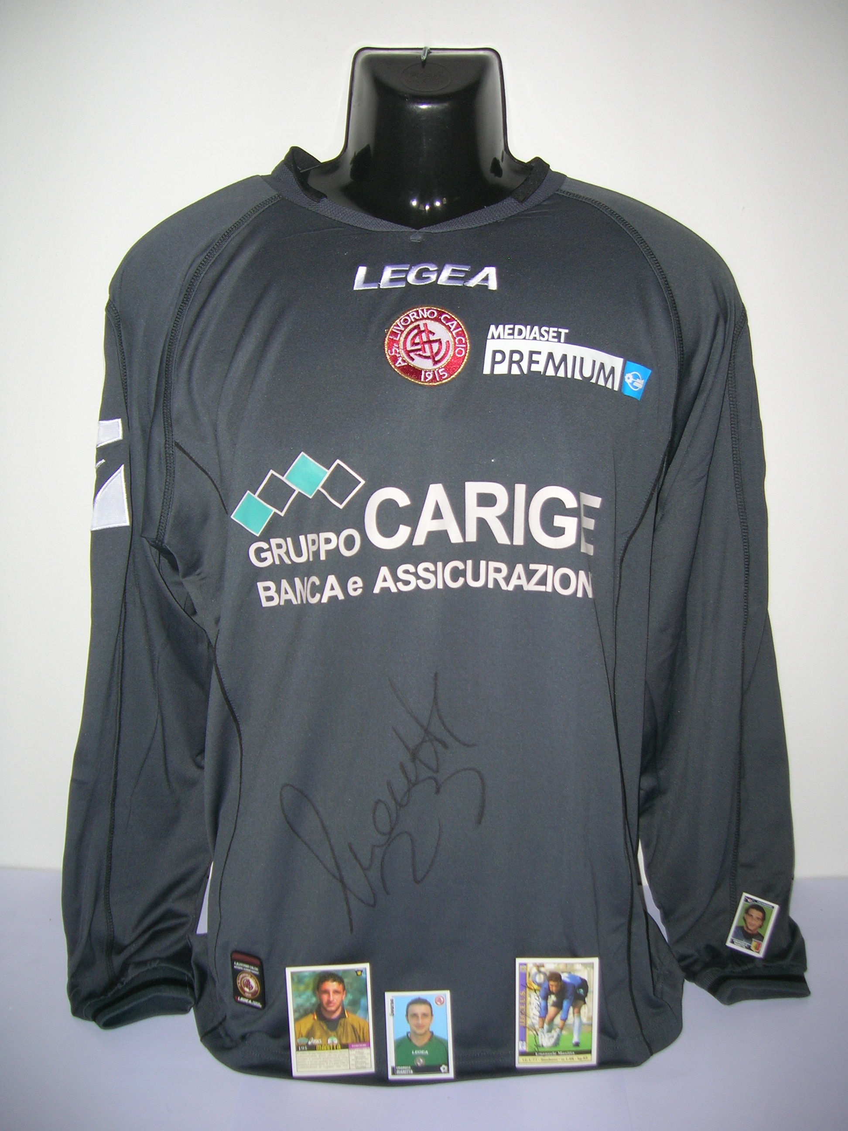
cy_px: 566
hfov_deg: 41.8
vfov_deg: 54.0
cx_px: 424
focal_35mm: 34
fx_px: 1111
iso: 50
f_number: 2.9
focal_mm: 5.7
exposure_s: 1/60.1
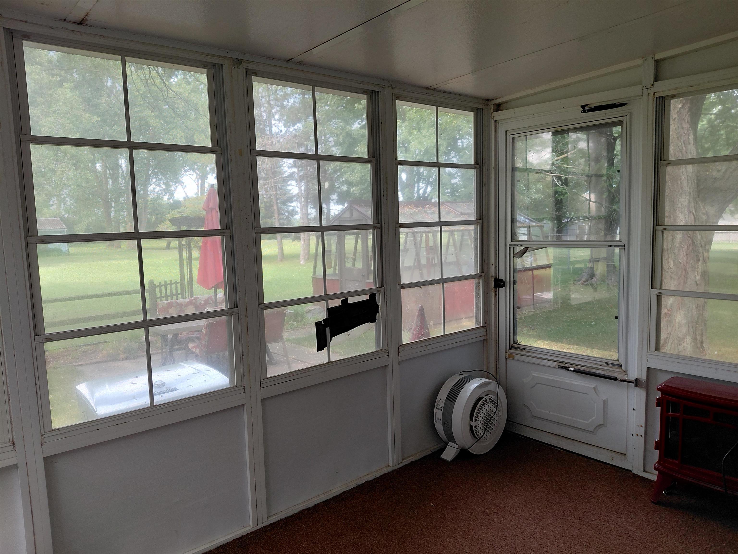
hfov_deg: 69.4
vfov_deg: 54.9
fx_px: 533
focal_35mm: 25
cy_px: 277
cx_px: 369
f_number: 1.8
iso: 64
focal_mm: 4.69
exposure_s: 1/120
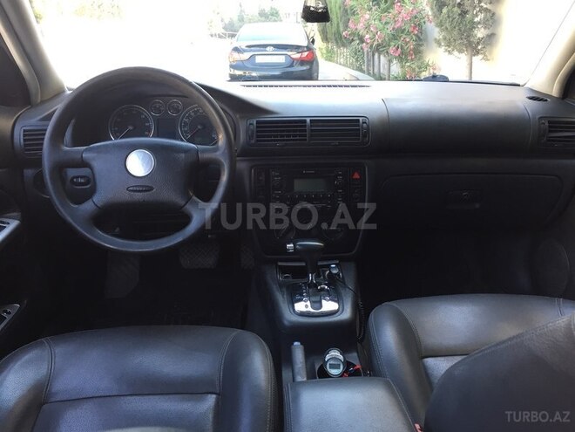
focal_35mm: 29
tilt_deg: -20.9
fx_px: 482
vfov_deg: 48.2
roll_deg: +0.7
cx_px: 288
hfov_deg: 61.7
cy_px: 216
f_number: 2.2
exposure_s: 1/33
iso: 32
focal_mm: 4.15
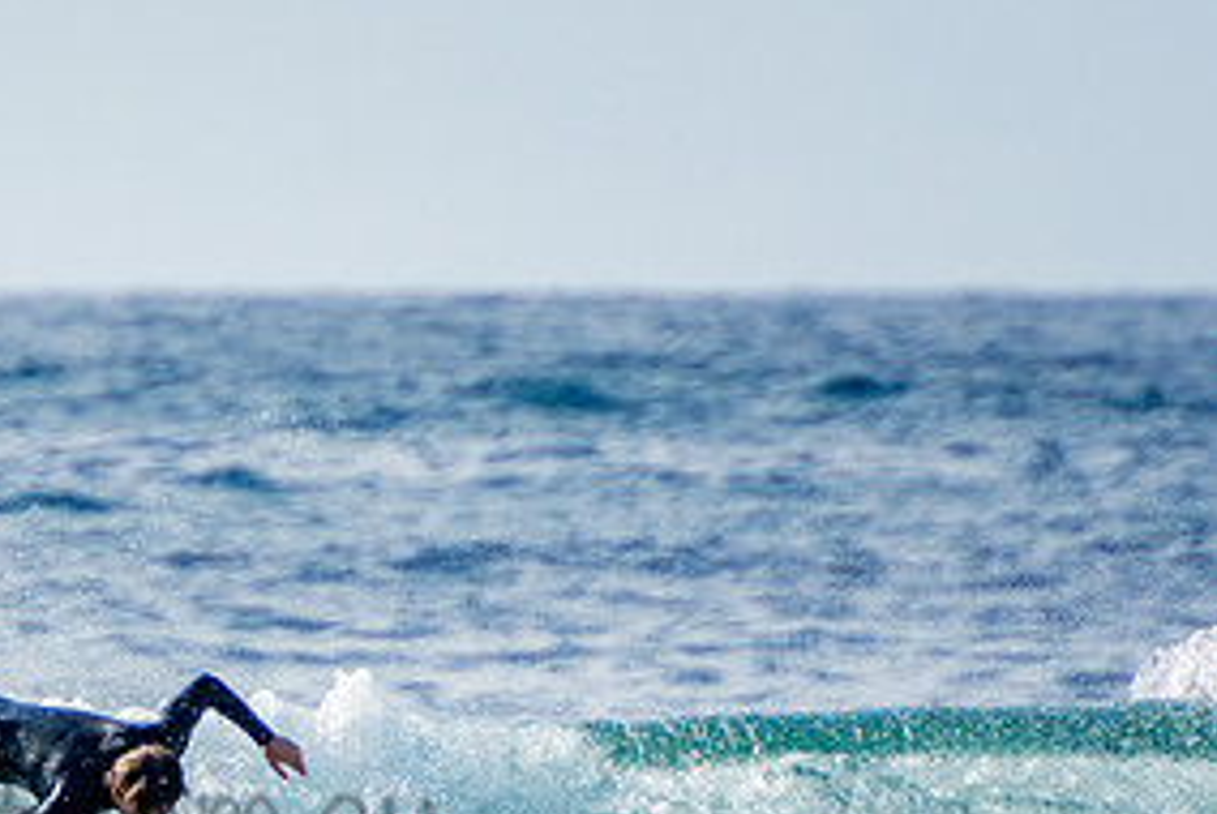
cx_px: 14
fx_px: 44871
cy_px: 757
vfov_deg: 1.0
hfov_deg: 1.6
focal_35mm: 1326
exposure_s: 1/2000
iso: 280
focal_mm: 400
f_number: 5.6
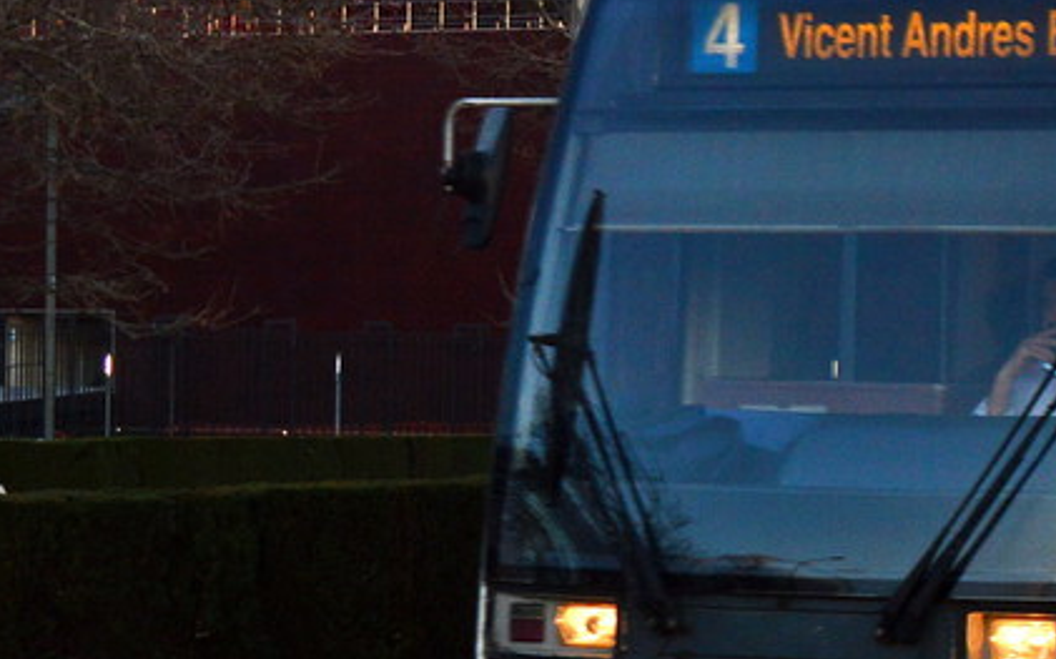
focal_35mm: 158
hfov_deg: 12.6
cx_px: 1580
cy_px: 385
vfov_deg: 8.3
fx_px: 4547
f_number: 5.6
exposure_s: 1/250
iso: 400
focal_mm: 34
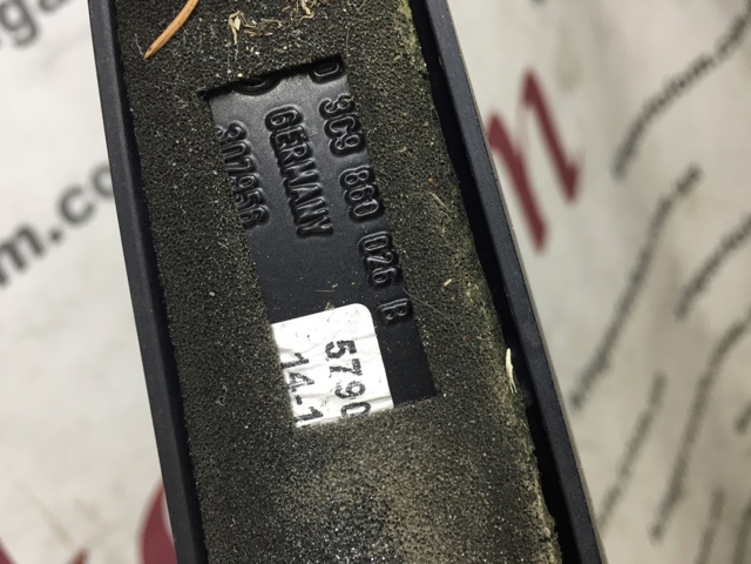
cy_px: 282
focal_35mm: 29
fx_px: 629
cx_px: 376
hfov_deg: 61.7
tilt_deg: -19.2
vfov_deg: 48.2
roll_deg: +37.4
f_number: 2.2
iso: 40
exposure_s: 1/33
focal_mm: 4.15
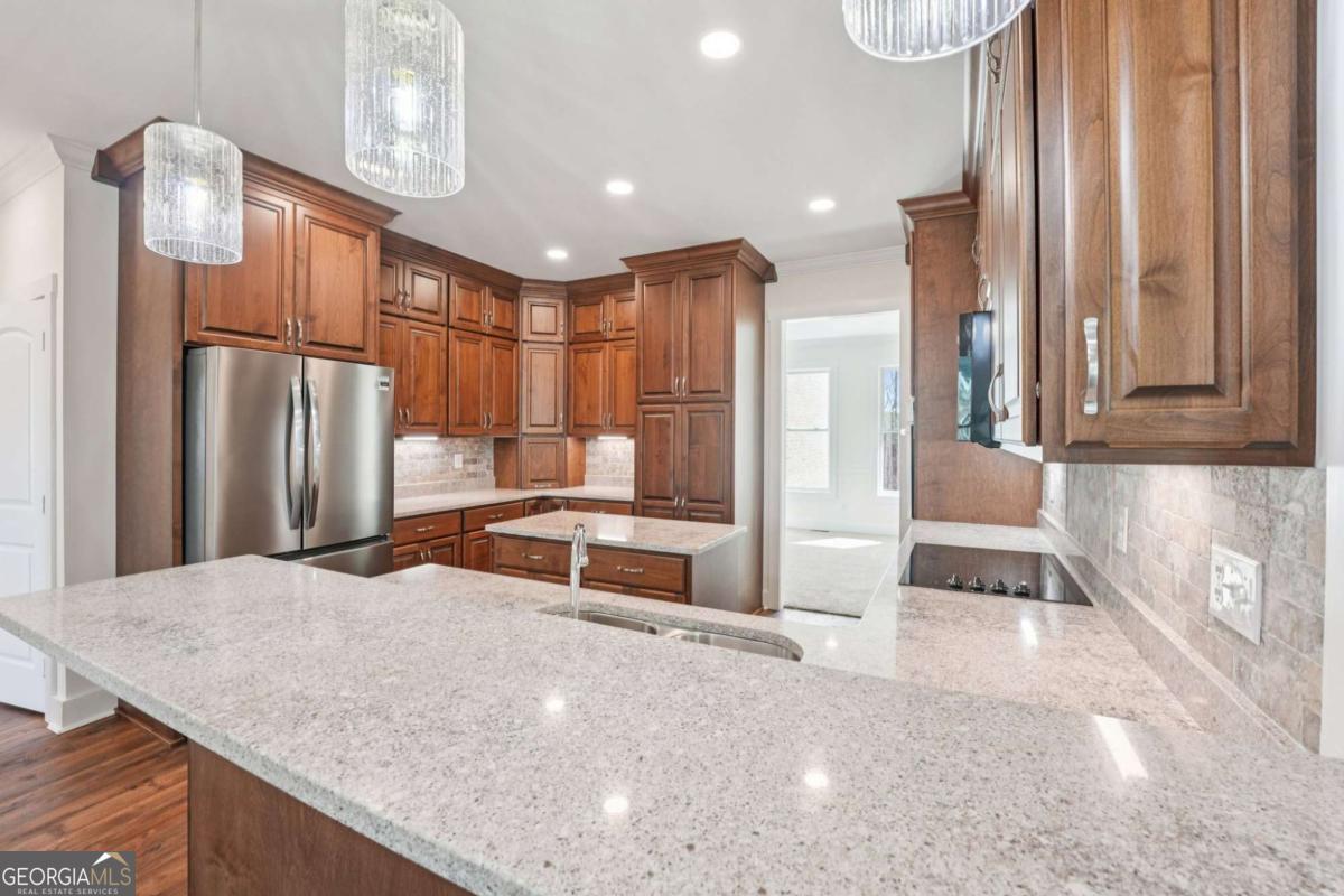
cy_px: 448
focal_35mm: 14
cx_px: 672
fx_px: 523
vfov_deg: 81.2
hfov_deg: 104.3
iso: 320
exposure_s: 1/20
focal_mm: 14
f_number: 8
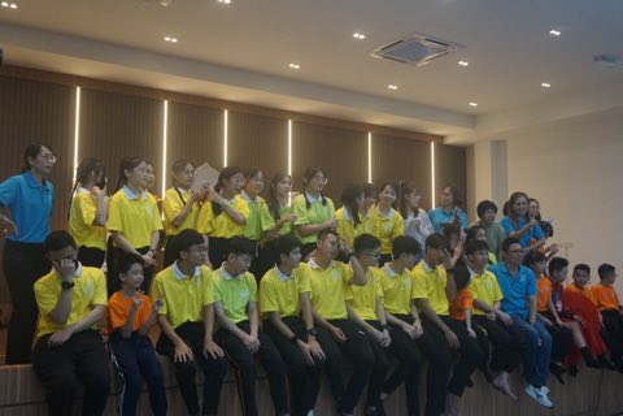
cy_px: 208
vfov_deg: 35.5
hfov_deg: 51.3
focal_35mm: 38
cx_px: 312
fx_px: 649
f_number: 4.5
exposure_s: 1/160
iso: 1250
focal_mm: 25
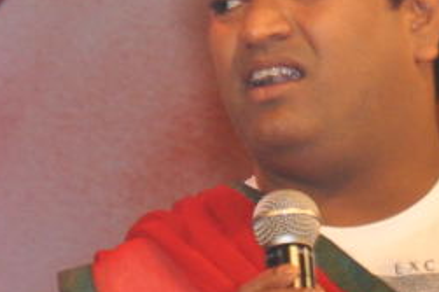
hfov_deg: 2.1
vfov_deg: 1.4
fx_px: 12237
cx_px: -273
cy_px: 363
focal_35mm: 1004
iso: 640
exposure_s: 1/80
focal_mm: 105
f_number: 5.6
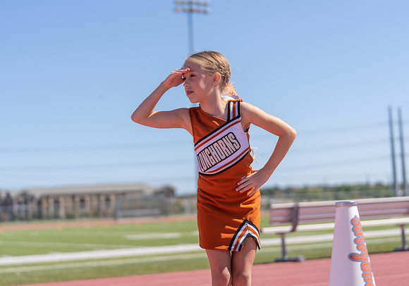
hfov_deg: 25.3
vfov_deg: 17.8
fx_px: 912
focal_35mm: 79
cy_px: 132
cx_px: 205
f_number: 2.8
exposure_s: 1/1600
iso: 100
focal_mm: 70
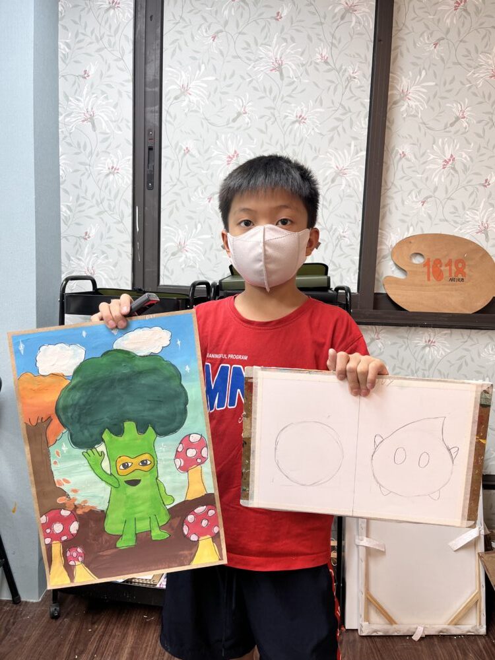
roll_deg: -0.9
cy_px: 330
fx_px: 496
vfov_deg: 67.3
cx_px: 248
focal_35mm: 26
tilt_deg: -7.2
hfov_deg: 53.1
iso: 50
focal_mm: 5.1
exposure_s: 1/100
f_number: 1.6
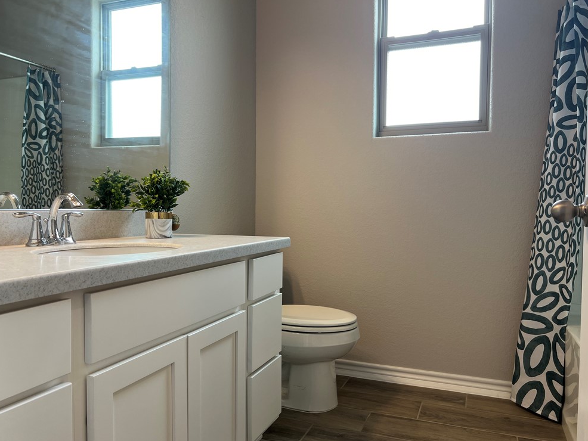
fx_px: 459
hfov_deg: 65.3
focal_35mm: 27
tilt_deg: -3.0
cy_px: 223
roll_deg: -0.6
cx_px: 300
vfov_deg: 51.4
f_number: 1.5
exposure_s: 1/120
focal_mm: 5.7
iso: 50
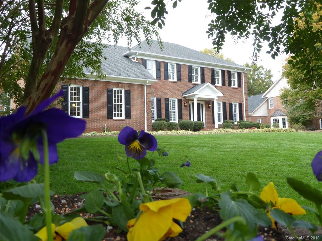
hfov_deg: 54.0
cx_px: 161
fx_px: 316
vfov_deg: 41.8
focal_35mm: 34
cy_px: 120
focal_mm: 5.8
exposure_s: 1/160
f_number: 3.6
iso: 100
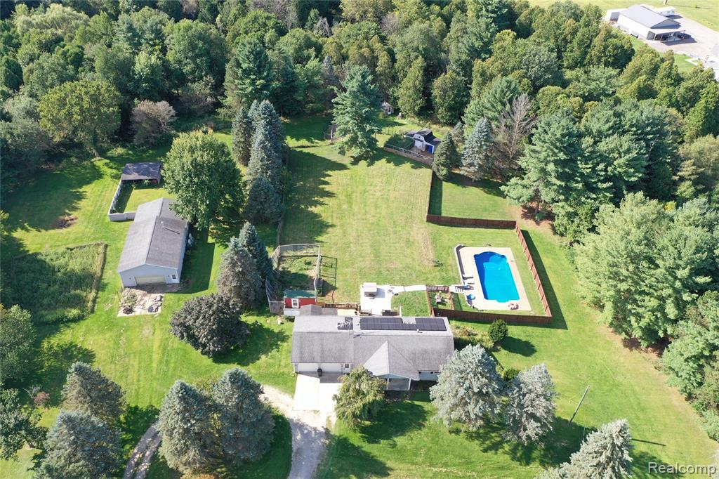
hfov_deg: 65.5
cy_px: 240
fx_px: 559
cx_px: 360
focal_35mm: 28
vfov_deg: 46.4
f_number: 4.5
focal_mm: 10.26
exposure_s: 1/160
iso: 100
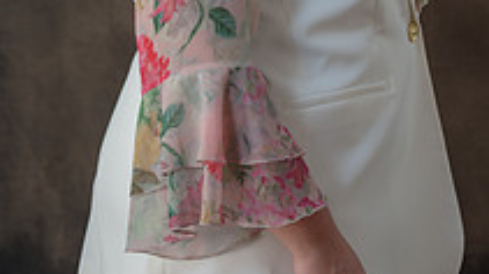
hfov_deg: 9.2
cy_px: -60
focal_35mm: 235
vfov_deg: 5.1
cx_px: 232
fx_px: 3043
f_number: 4.5
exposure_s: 1/100
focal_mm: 105
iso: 400
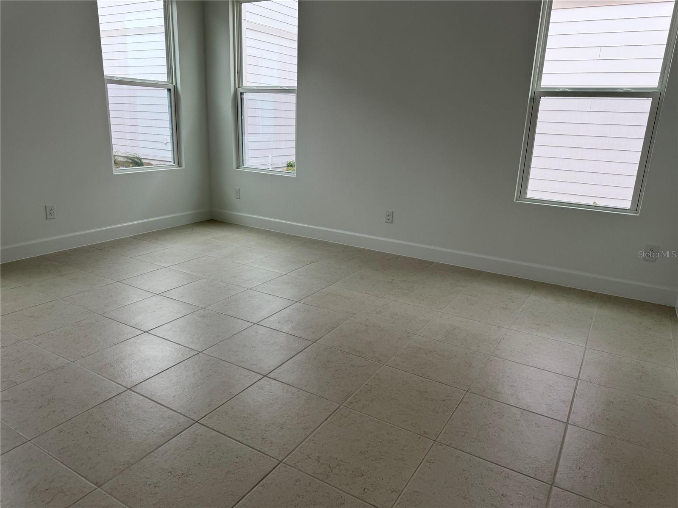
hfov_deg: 71.6
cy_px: 254
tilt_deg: -14.7
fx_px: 470
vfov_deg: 56.8
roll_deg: -2.1
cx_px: 339
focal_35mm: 24
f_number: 1.78
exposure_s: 1/330
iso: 80
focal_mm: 6.76
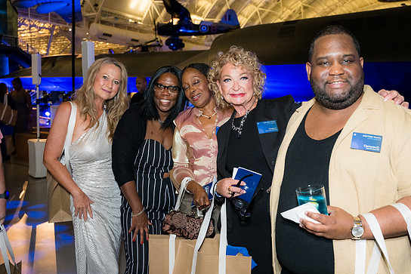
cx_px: 218
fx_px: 371
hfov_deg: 57.9
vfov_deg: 40.5
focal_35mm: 33
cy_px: 134
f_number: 4
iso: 3200
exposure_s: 1/160
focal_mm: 30.5
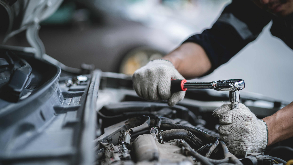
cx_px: 146
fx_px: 699
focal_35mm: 90
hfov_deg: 23.7
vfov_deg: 13.4
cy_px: 95
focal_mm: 85
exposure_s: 1/400
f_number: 2.5
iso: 100
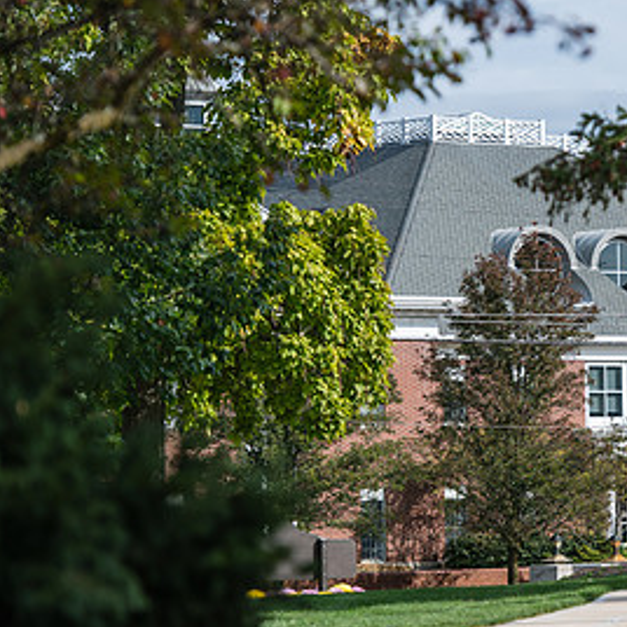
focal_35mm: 230
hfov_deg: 7.6
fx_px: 4713
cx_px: 634
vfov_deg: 7.6
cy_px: 392
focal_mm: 125
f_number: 3.5
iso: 64
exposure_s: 1/640
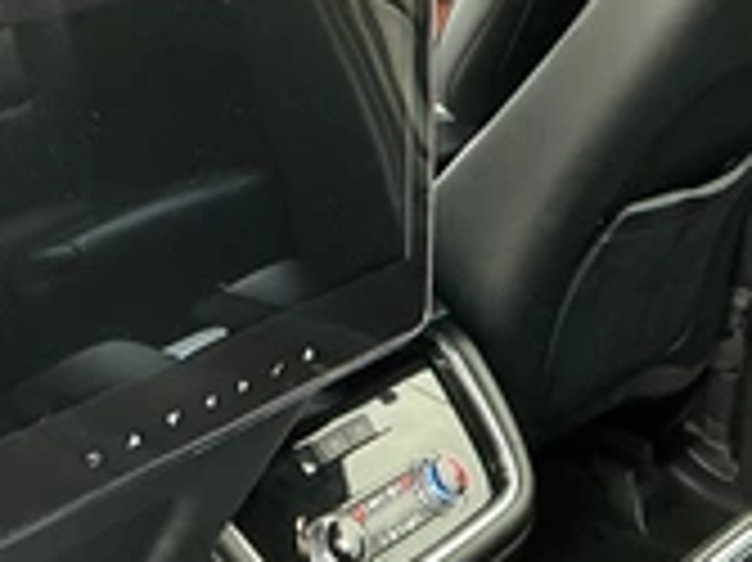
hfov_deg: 29.0
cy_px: 117
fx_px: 1454
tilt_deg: -22.3
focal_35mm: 67
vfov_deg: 21.6
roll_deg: +1.8
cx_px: 347
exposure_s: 1/60
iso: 160
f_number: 1.8
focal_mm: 3
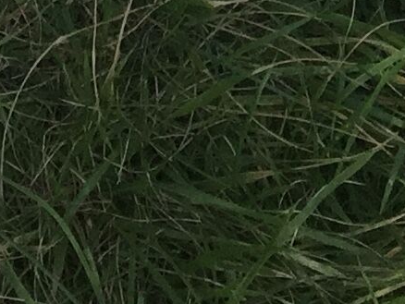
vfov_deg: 6.1
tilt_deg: -48.7
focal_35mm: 216
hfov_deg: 8.5
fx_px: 2529
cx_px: -522
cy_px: -782
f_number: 2.2
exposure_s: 1/573
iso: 32
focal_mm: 4.15
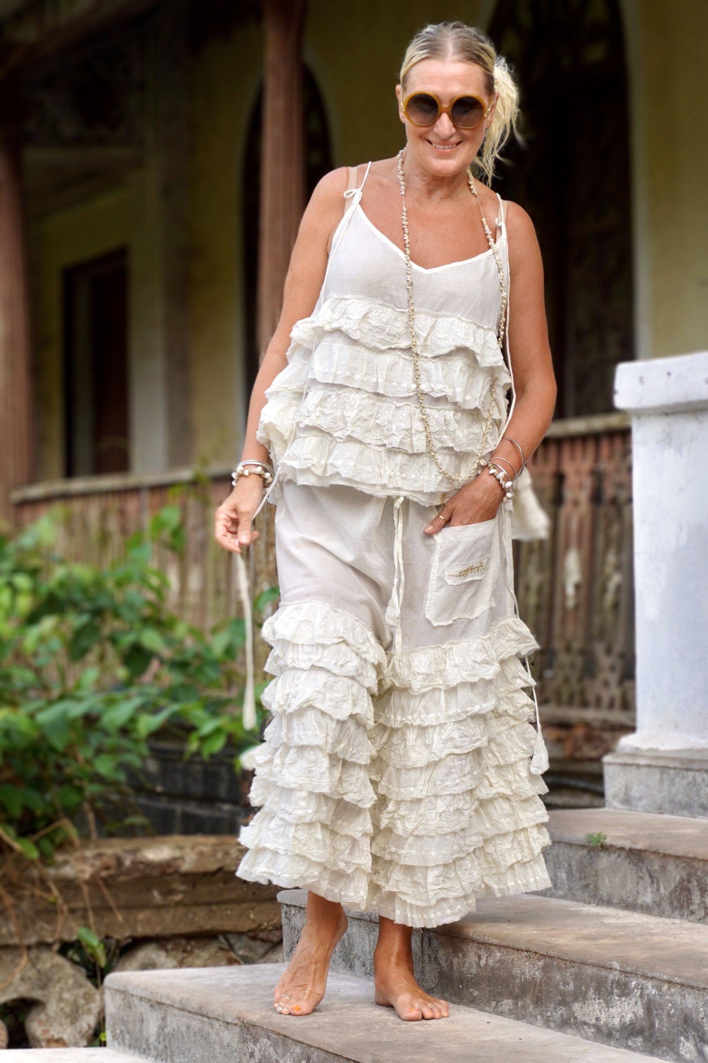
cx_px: 354
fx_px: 2213
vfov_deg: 27.0
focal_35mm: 75
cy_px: 532
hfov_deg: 18.2
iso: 160
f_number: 5.6
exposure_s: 1/160
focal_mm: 50
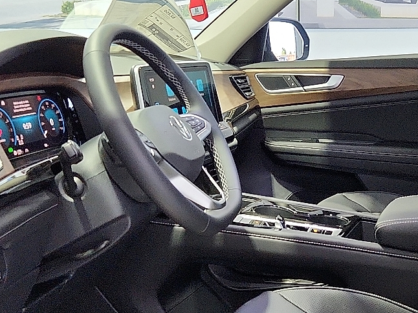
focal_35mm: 57
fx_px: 688
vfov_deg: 25.6
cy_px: 193
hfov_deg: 33.0
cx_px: 320
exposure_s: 1/50
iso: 470
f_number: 1.8
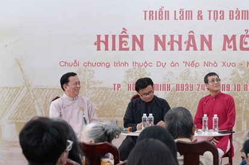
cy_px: 82
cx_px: 193
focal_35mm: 120
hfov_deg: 16.9
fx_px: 831
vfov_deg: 11.4
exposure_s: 1/160
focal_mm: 77.2
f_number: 5.6
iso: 2000
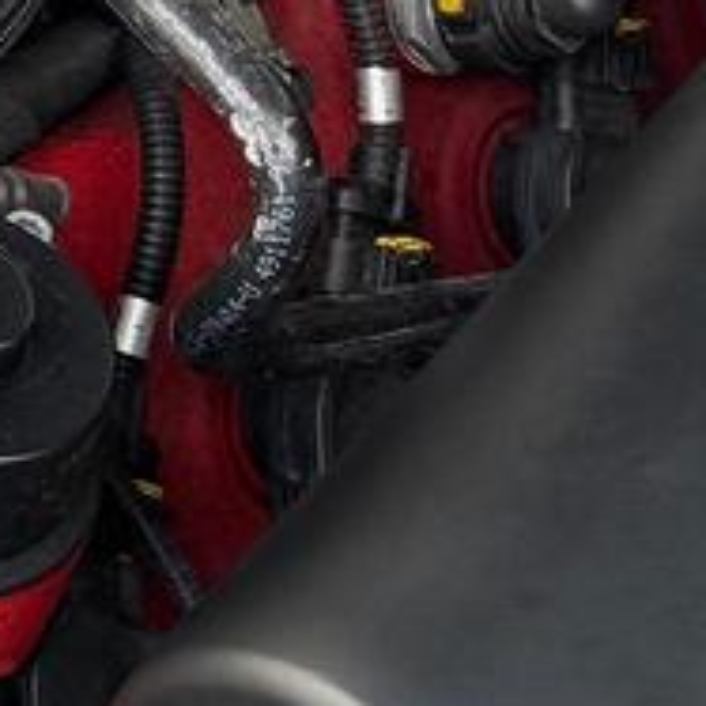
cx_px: -1136
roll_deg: -0.2
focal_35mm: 145
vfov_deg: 11.6
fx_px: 3346
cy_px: -336
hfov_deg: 10.1
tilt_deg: -43.5
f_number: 1.78
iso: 200
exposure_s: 1/188
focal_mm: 6.76
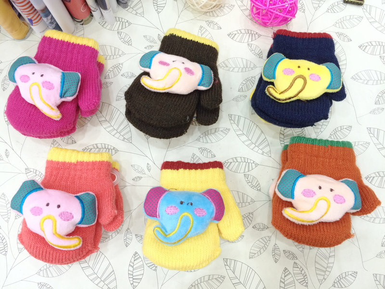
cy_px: 144
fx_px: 323
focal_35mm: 29
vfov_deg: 48.2
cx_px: 192
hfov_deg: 61.7
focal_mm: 4.15
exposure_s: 1/33
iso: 80
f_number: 2.2
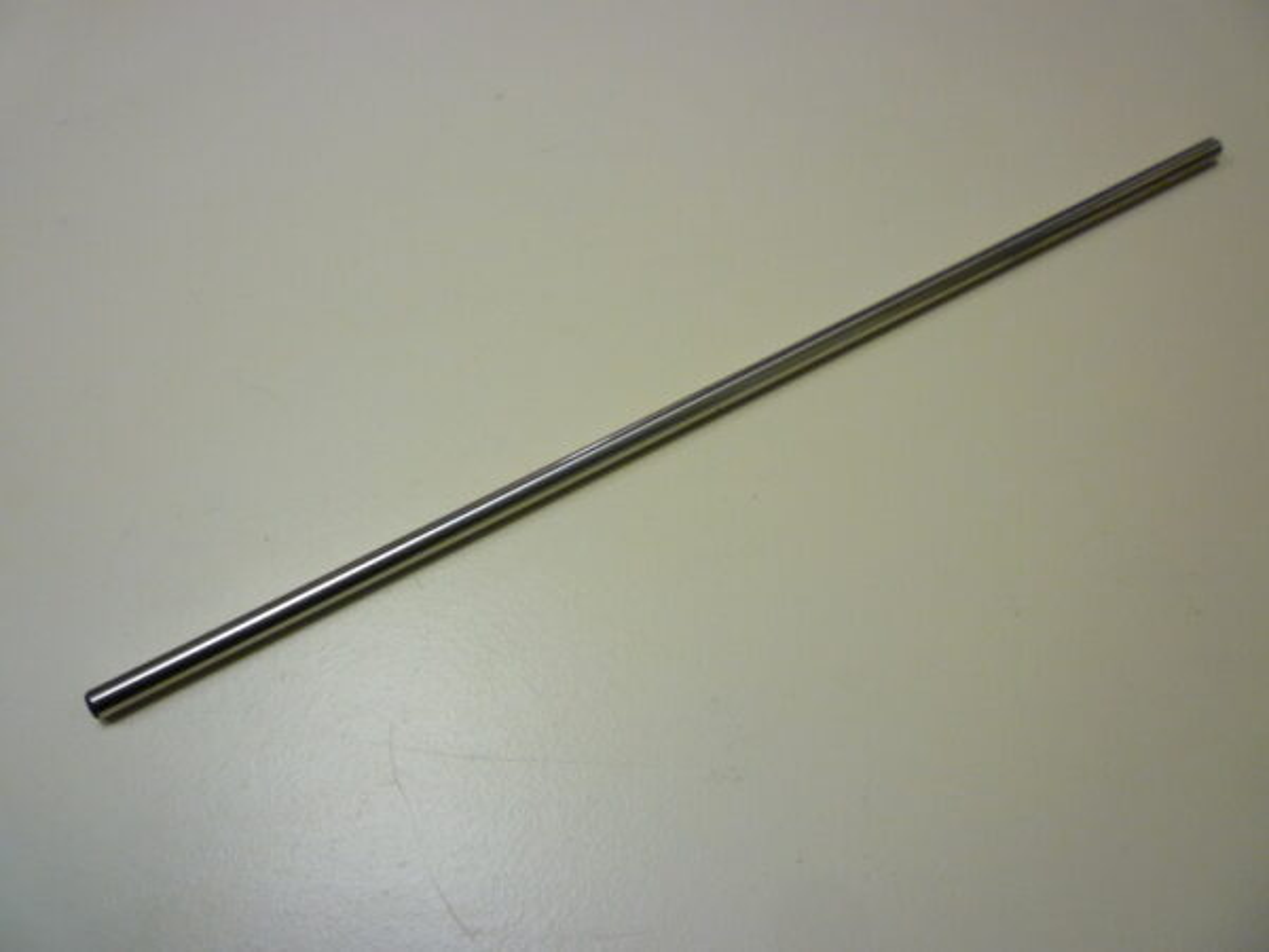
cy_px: 476
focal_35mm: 29
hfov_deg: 61.7
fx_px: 1063
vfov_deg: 48.2
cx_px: 634
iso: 250
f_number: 3.3
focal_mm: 5.2
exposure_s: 1/30
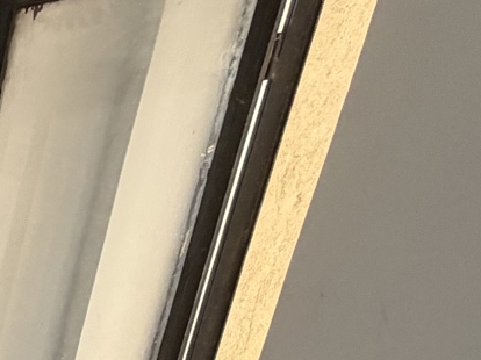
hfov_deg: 17.2
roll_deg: -0.8
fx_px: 903
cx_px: -561
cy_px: 641
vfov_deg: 18.1
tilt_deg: -21.0
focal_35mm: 65
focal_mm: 2.22
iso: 320
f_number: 2.2
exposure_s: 1/121
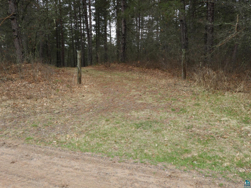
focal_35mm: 33
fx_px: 239
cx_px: 126
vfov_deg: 42.9
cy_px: 94
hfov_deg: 55.4
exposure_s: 1/250
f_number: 3.6
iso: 100
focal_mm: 5.9
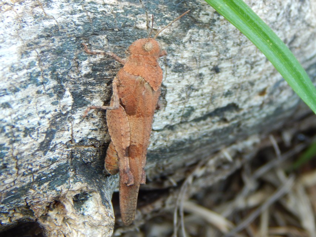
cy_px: 118
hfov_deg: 9.6
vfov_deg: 7.2
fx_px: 1890
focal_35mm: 207
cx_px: 158
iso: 125
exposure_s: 1/40
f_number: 5.4
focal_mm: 37.1
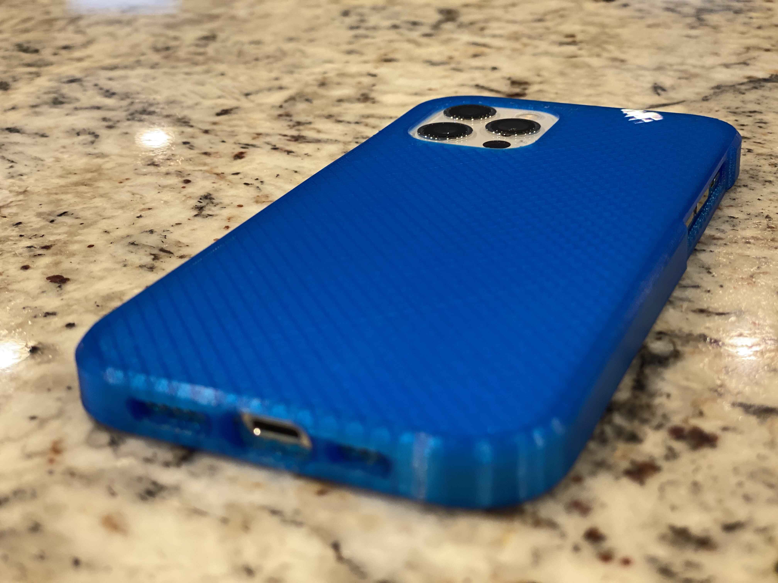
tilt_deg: -24.1
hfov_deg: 36.8
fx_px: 1169
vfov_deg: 28.0
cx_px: 389
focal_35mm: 52
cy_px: 292
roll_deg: +1.9
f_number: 2
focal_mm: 6
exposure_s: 1/40
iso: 200
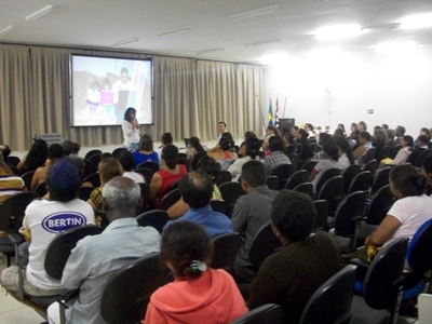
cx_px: 216
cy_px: 162
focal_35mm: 35
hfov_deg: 52.6
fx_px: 437
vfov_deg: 40.7
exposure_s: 1/40
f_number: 3.1
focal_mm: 6.3
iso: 800
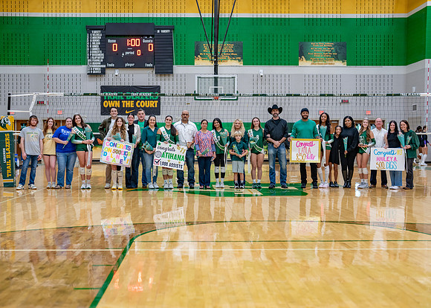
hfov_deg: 35.1
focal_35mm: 56
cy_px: 160
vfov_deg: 25.5
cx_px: 200
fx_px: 680
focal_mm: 50
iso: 800
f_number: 2
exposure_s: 1/400
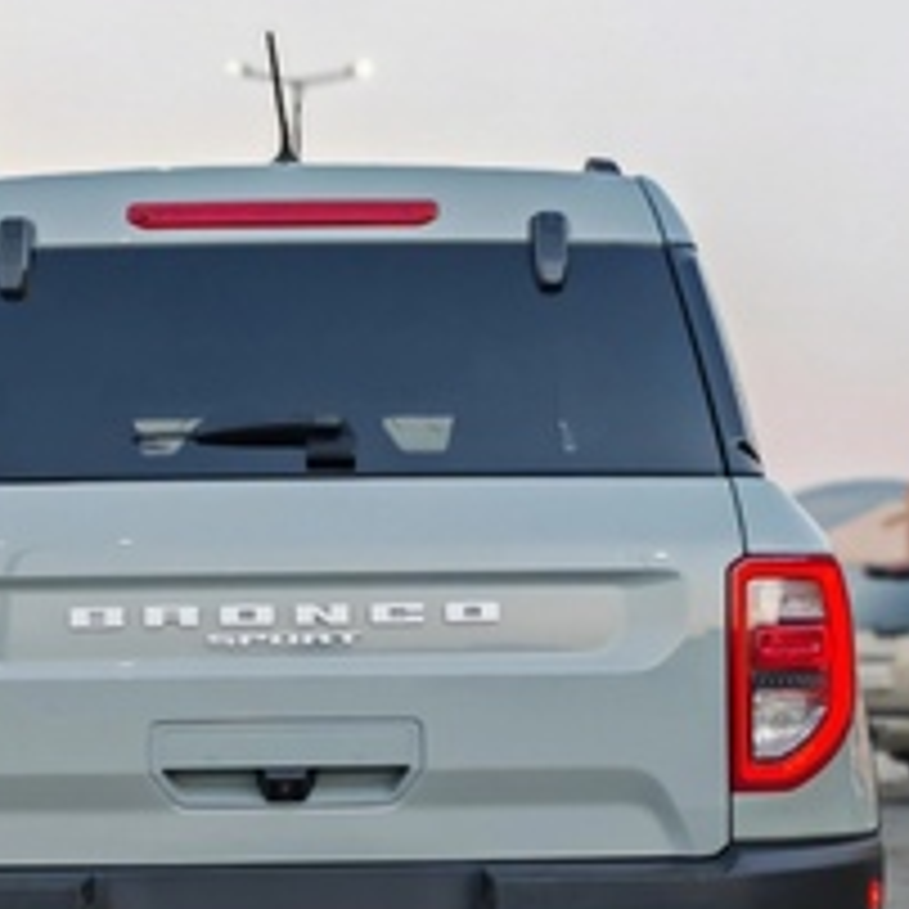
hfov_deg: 17.4
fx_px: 2971
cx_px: 340
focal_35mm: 100
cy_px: 614
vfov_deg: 17.3
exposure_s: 1/100
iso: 200
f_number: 2.4
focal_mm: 5.3
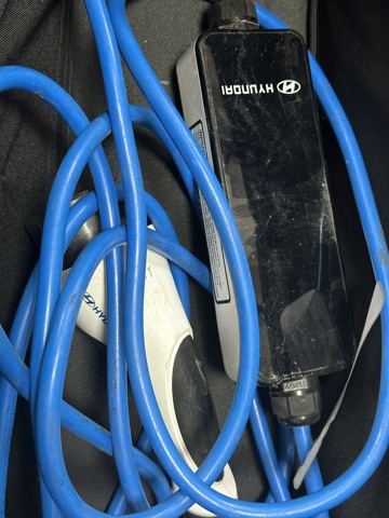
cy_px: 259
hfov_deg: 30.3
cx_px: 194
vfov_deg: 39.7
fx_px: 719
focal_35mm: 48
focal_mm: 6.86
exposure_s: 1/40
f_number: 1.78
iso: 250
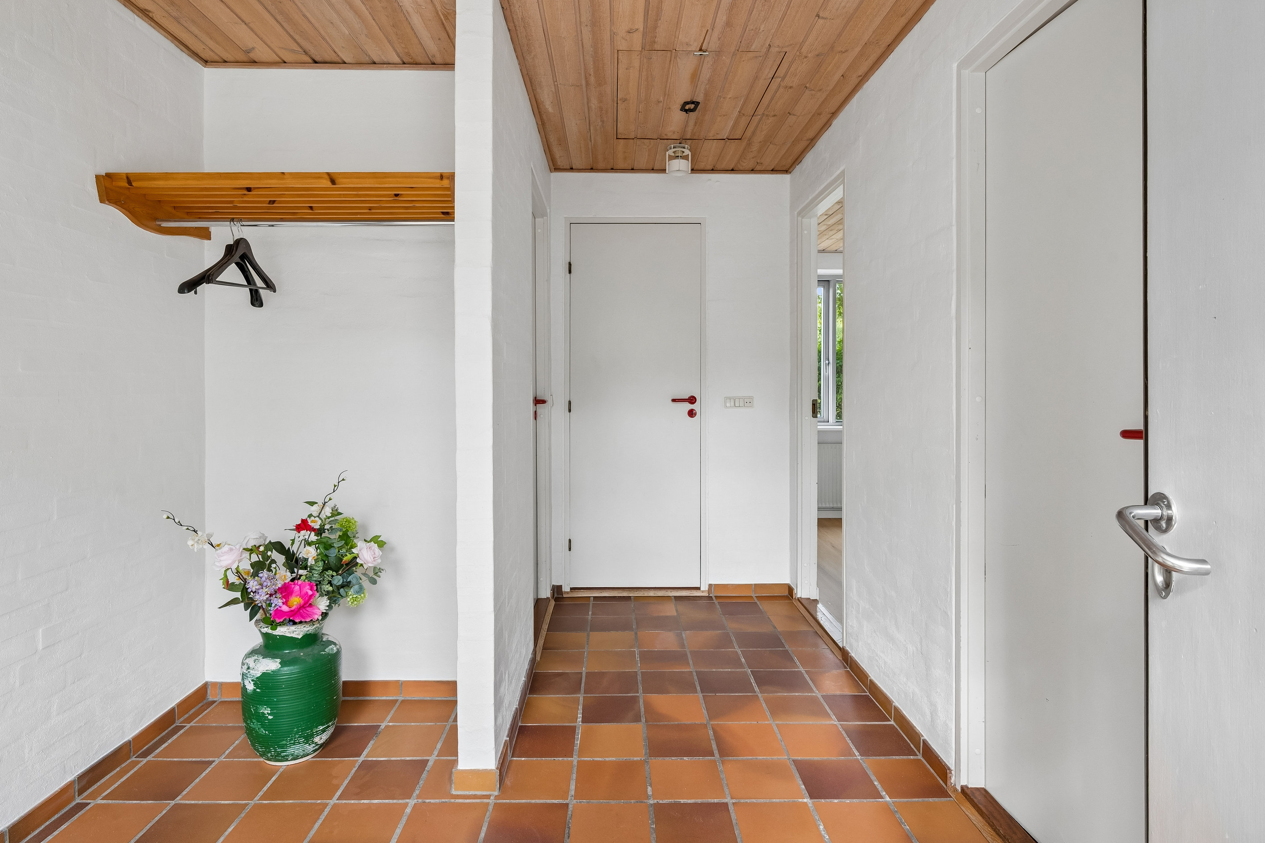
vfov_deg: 63.1
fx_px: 686
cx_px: 654
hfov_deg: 85.3
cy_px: 414
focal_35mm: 20
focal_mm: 18.5
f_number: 9
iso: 640
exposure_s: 1/25
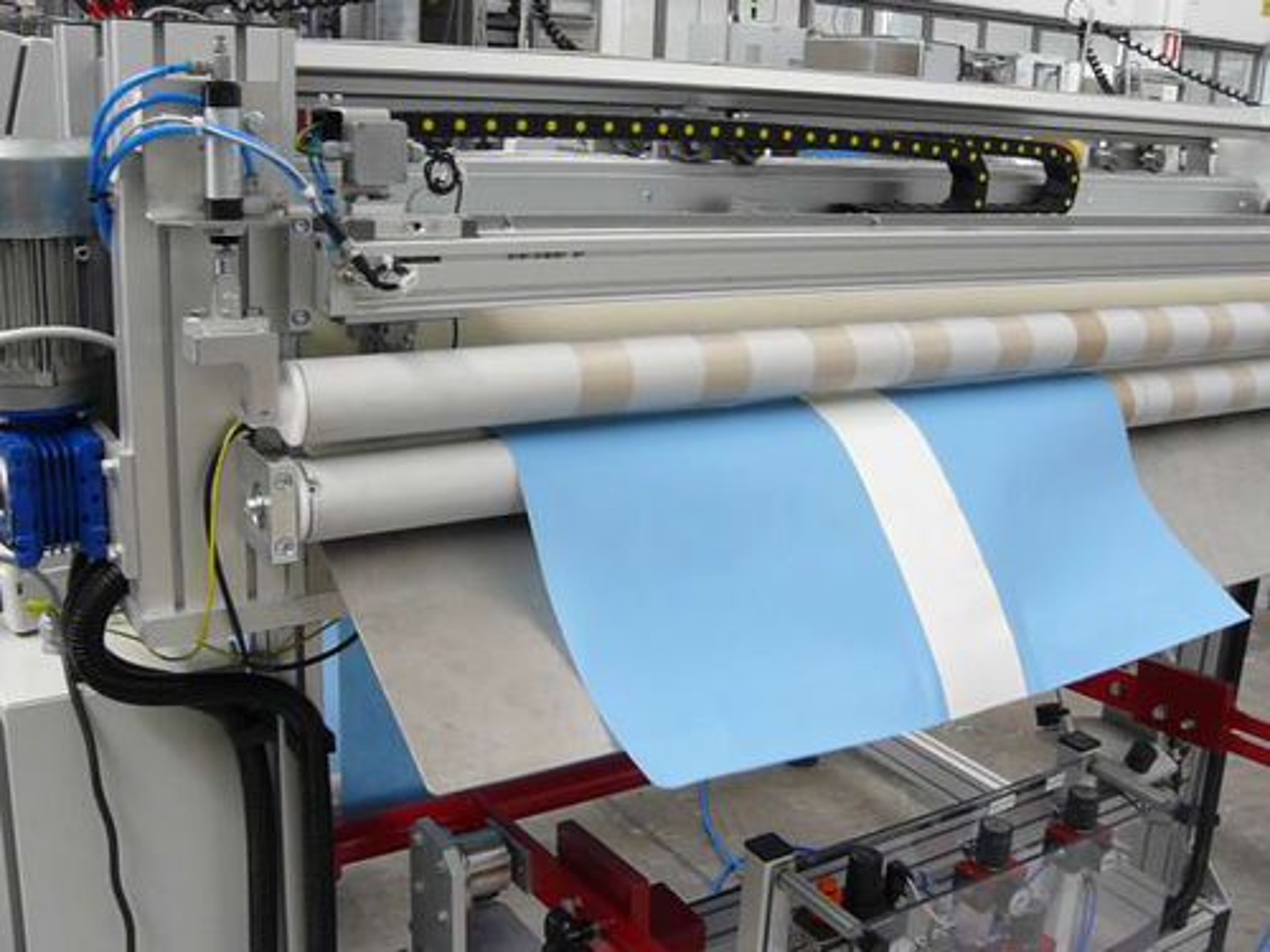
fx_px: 1321
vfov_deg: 39.7
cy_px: 476
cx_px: 635
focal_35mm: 36
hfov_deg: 51.4
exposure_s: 1/125
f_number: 4
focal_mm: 6
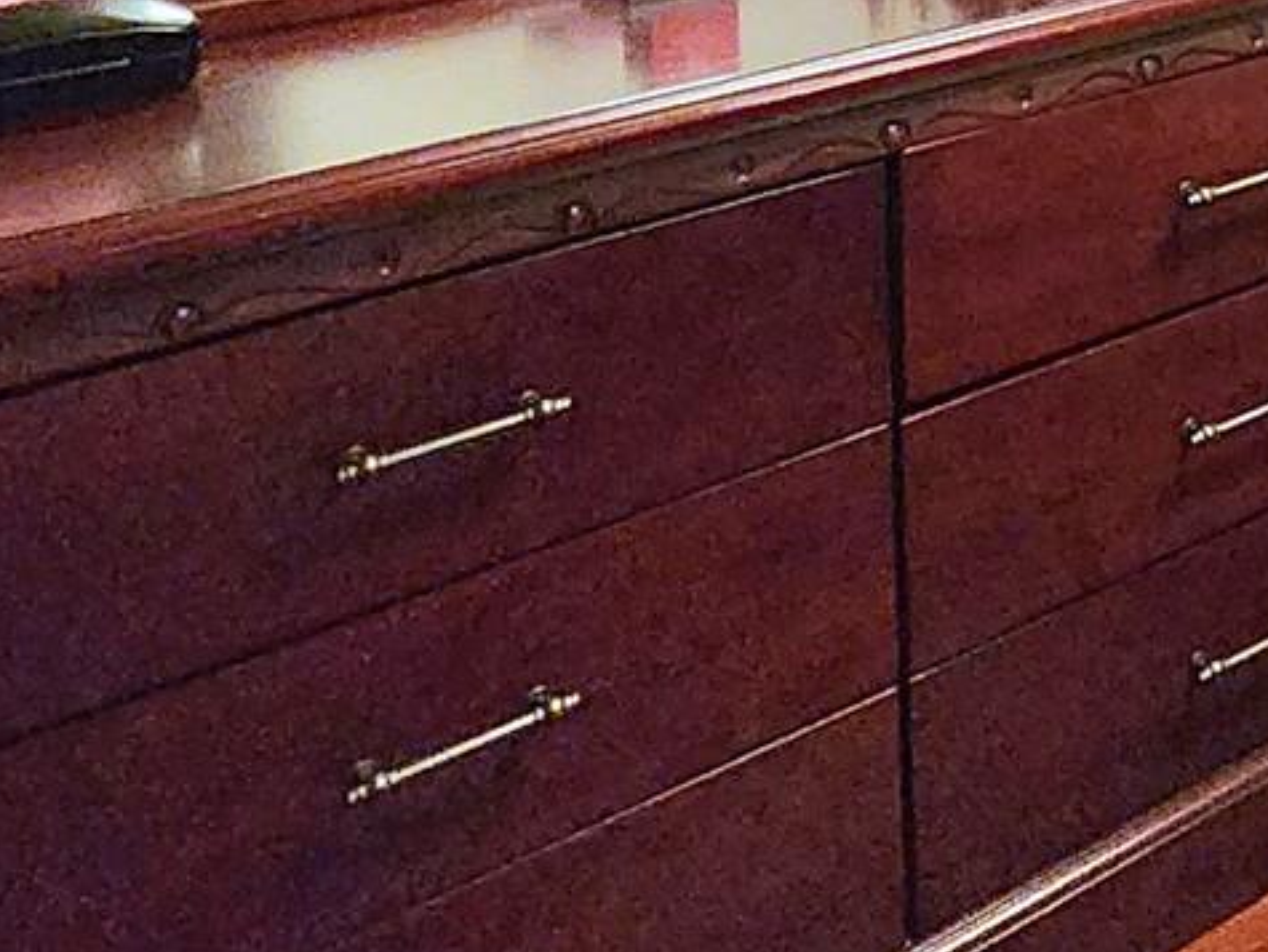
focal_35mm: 56
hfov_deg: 26.6
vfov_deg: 21.8
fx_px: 2053
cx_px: 1810
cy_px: -475
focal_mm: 2.2
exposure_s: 1/24
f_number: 2.2
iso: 1000
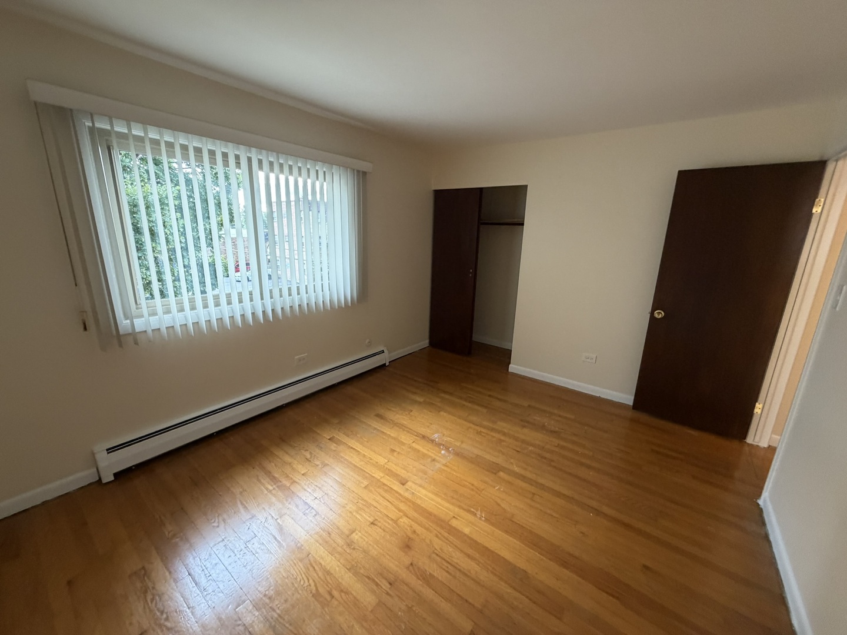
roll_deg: -1.3
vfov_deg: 85.7
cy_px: 318
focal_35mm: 14
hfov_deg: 102.1
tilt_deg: -14.5
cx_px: 424
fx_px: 343
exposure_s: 1/91
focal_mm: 2.22
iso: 320
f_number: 2.2
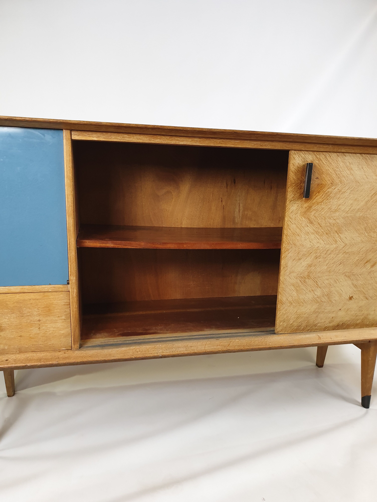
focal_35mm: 26
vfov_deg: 67.3
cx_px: 188
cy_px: 251
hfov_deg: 53.1
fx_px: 378
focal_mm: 4.3
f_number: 2.4
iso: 200
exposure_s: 1/50
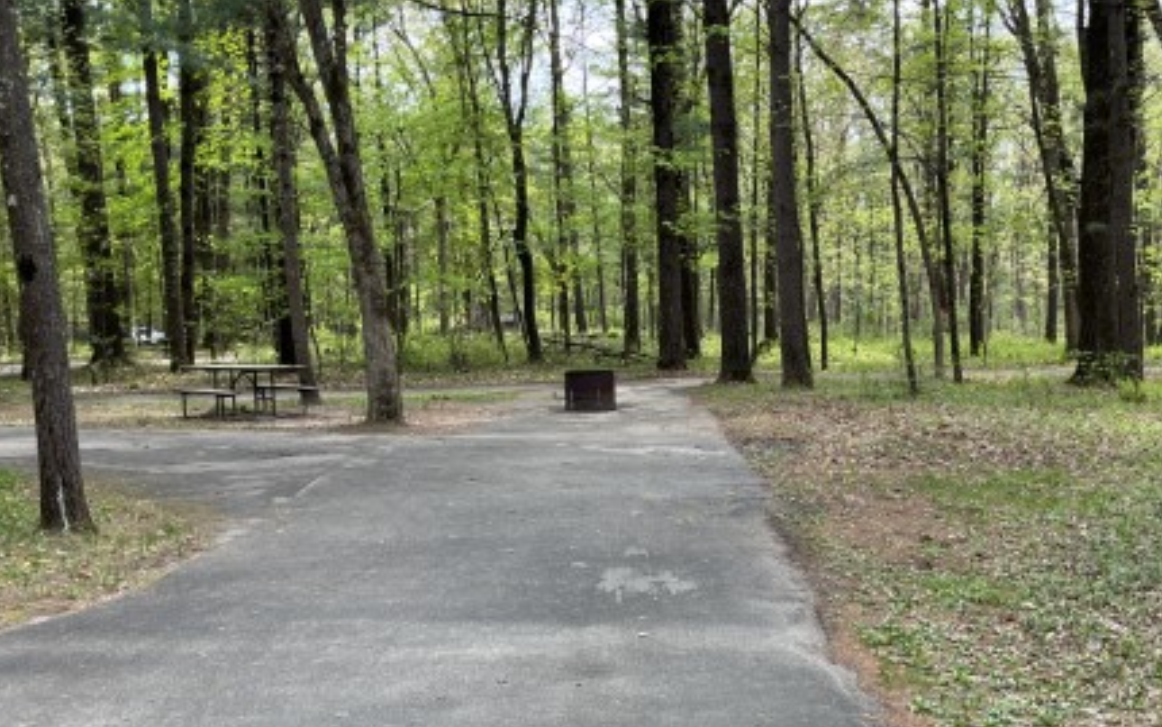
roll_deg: +2.4
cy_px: 449
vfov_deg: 31.2
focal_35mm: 41
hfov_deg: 48.2
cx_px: 600
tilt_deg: -4.5
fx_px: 1299
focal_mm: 5.1
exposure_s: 1/310
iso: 50
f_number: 1.6
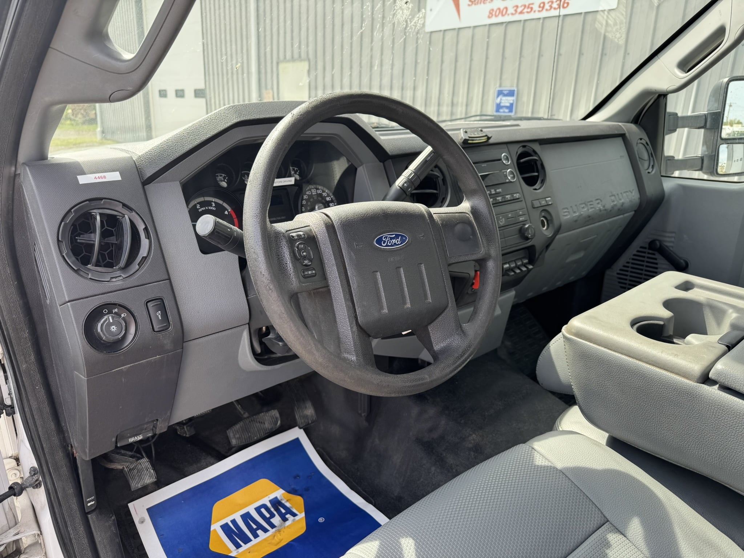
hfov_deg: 71.6
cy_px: 279
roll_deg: -2.8
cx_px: 372
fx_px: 516
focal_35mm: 24
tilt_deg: -17.9
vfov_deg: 56.8
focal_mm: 6.76
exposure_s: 1/383
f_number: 1.78
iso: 80
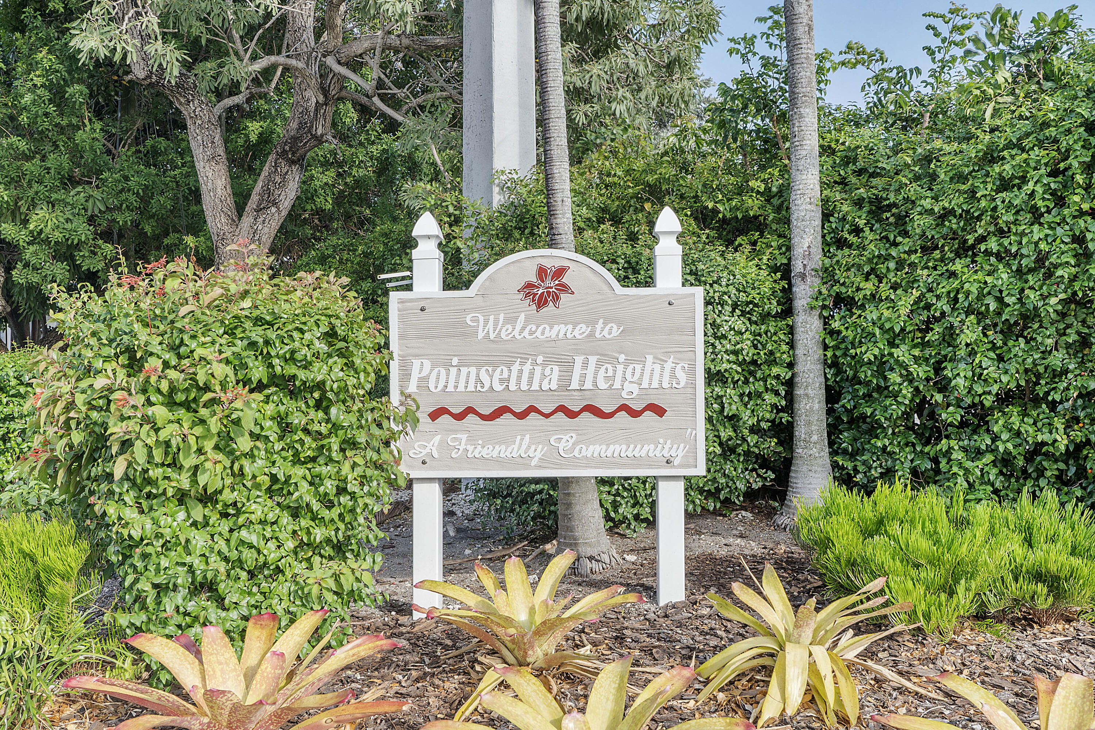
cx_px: 548
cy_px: 365
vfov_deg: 43.6
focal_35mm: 30
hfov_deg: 61.9
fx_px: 912
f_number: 8
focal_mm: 20
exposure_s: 1/250
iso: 200
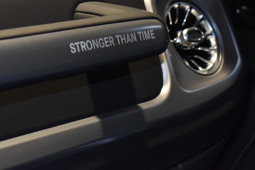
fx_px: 834
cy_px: 54
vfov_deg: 11.6
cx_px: 119
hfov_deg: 17.4
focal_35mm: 118
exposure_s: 1/100
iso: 1400
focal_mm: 55
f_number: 8
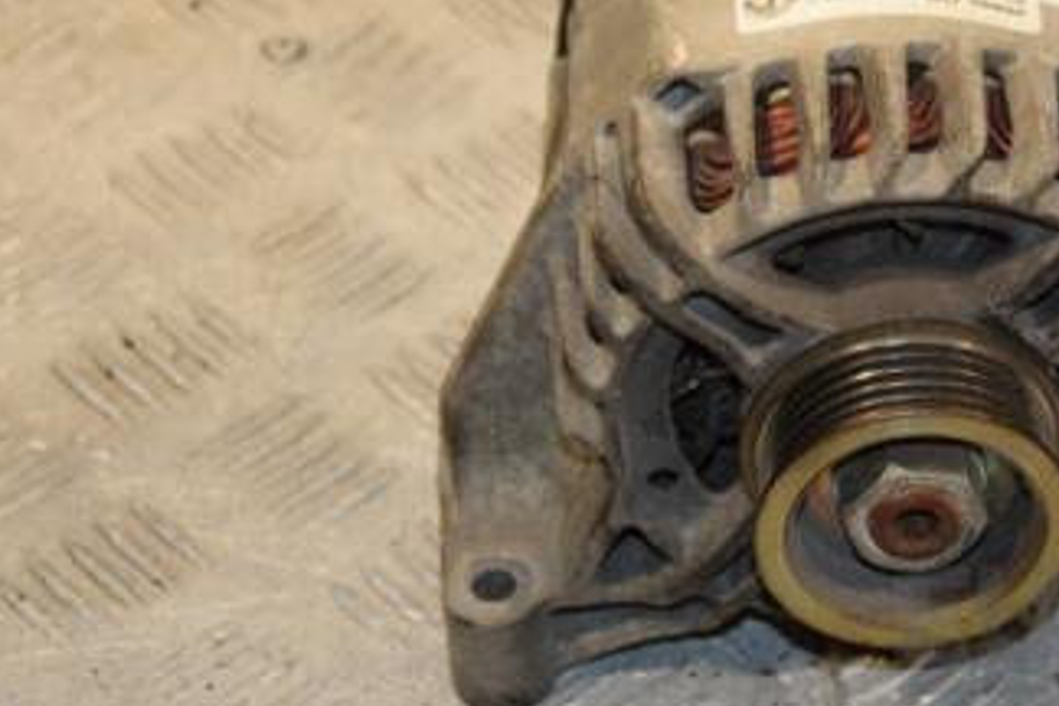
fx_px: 4736
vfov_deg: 8.5
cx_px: 843
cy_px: 180
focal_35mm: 161
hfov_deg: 12.7
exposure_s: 1/200
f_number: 5.6
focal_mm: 58
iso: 800
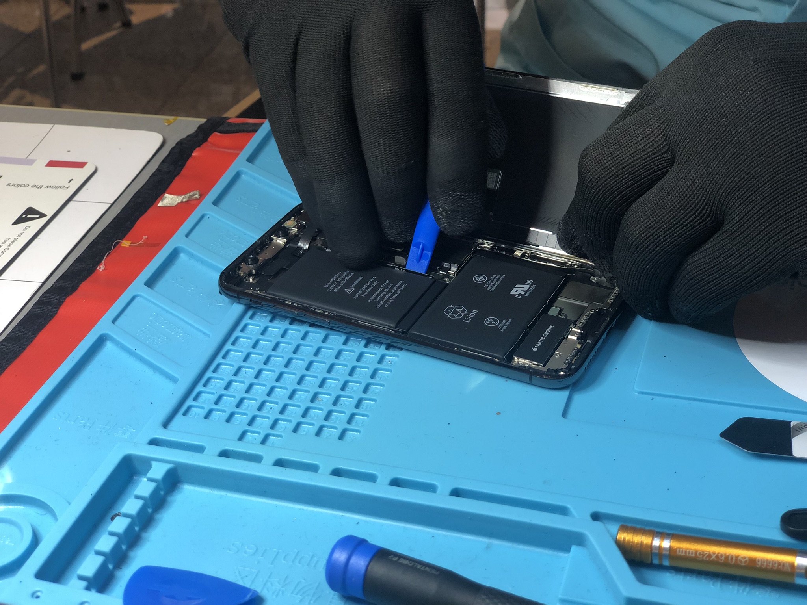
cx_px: 404
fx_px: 1212
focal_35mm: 52
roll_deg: +5.6
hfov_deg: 36.8
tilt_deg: -34.3
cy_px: 302
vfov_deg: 28.0
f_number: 2.4
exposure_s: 1/50
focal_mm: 6
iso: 50
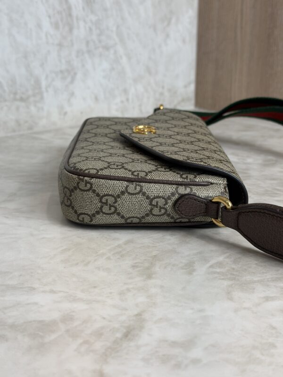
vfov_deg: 39.7
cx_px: 142
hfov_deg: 30.3
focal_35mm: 48
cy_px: 188
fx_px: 523
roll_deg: -0.7
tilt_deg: -18.2
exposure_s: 1/120
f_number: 1.78
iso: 64
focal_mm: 6.76
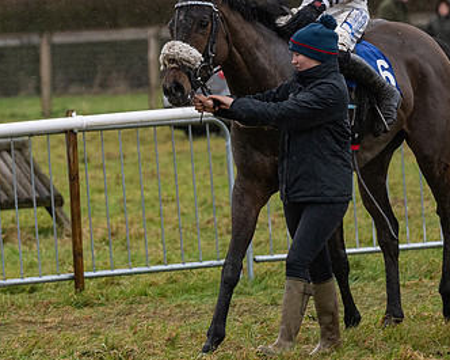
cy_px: 88
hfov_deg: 4.1
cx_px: 261
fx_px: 6281
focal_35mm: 472
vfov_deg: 3.3
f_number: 4
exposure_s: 1/1250
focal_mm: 165
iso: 800
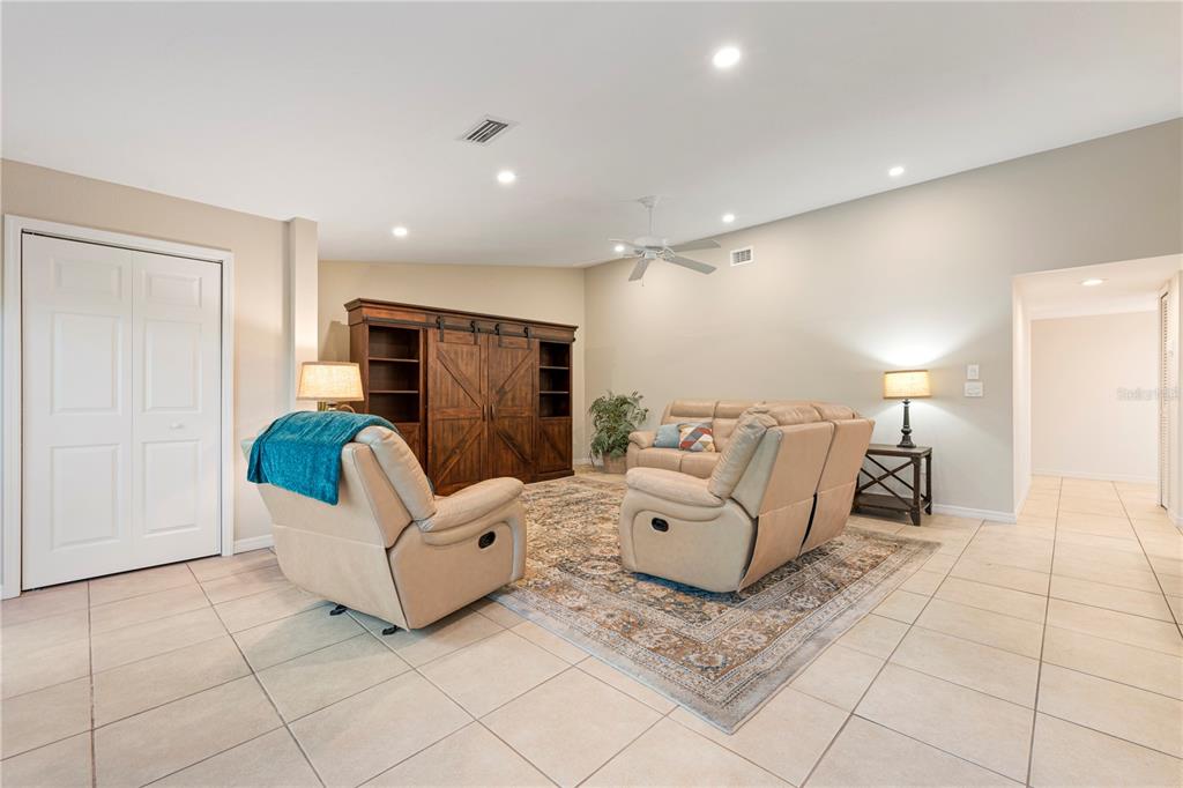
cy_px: 394
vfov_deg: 75.5
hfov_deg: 98.6
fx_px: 509
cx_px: 592
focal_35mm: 16
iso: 500
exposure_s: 1/1.67
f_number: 8
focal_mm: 15.5
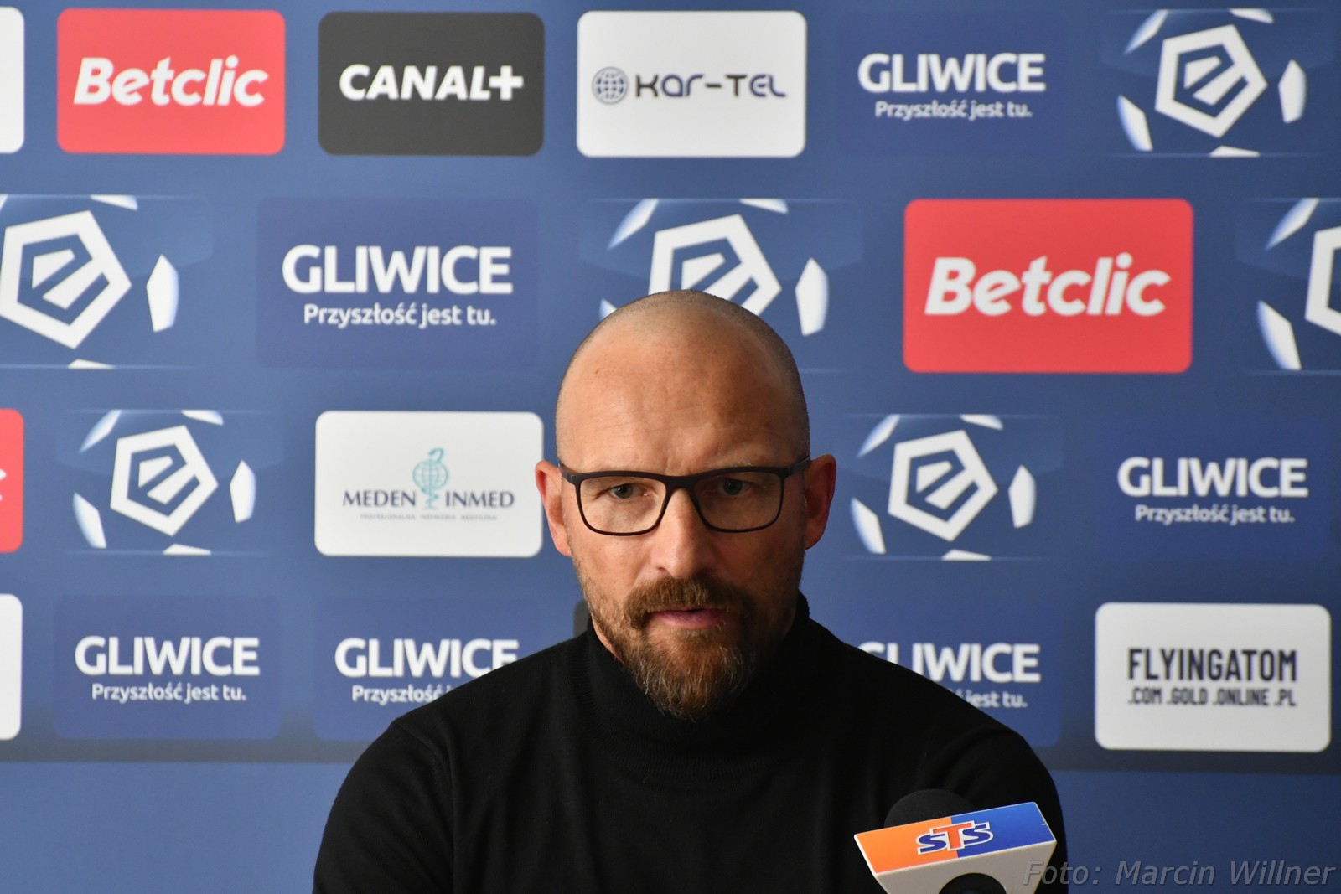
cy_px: 447
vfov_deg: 3.8
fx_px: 13410
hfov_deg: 5.7
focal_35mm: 360
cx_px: 670
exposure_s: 1/100
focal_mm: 240
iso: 1600
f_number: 6.3
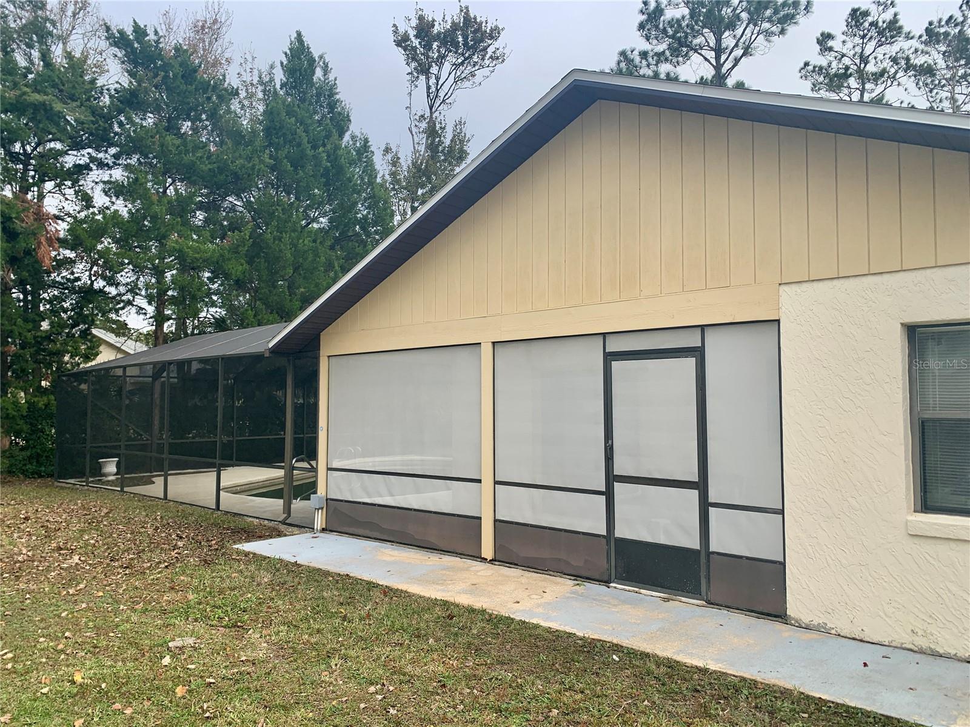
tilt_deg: +3.4
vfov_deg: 53.1
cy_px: 364
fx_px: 729
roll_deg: -0.6
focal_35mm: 26
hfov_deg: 67.3
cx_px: 485
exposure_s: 1/802
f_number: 1.8
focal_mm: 4.25
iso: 25
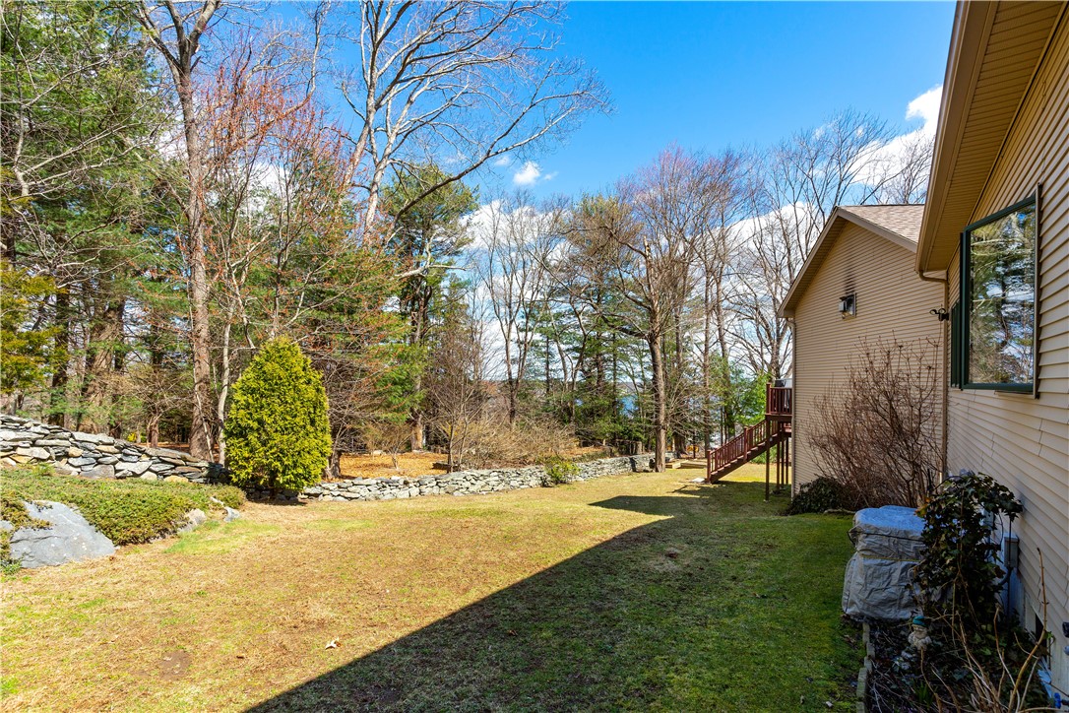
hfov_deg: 96.7
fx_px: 475
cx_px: 534
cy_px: 356
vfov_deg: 73.7
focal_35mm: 16
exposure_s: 1/80
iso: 100
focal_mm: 16
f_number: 10
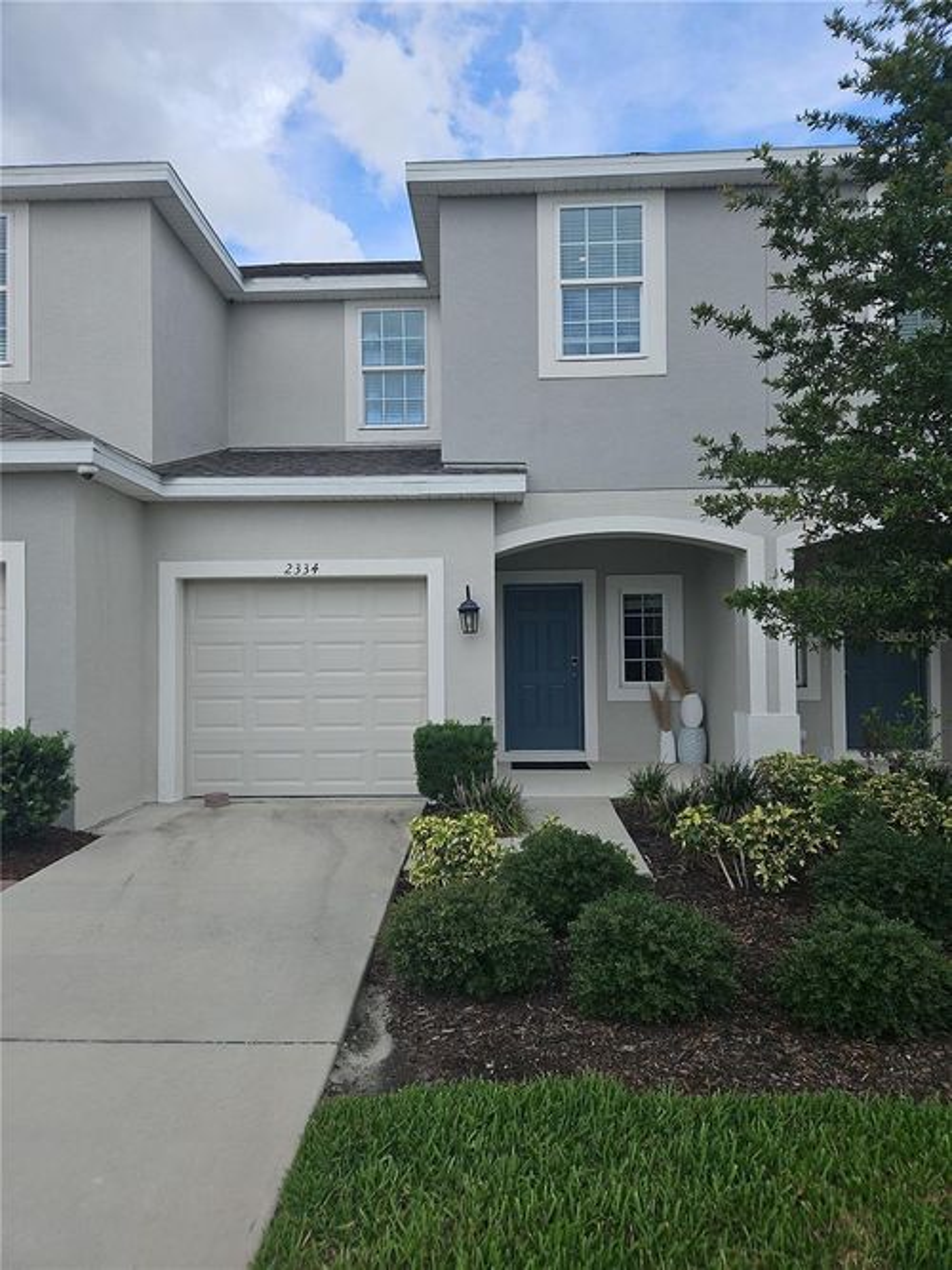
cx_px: 476
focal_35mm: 23
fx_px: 844
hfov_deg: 58.9
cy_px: 635
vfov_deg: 73.9
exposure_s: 1/1111
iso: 50
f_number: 1.8
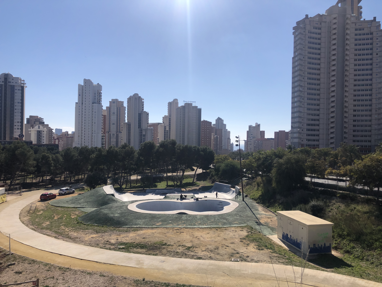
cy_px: 144
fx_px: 309
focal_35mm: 28
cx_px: 191
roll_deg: -0.5
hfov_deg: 63.4
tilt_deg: -0.5
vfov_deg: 49.7
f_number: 1.8
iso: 20
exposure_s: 1/5348
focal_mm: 4
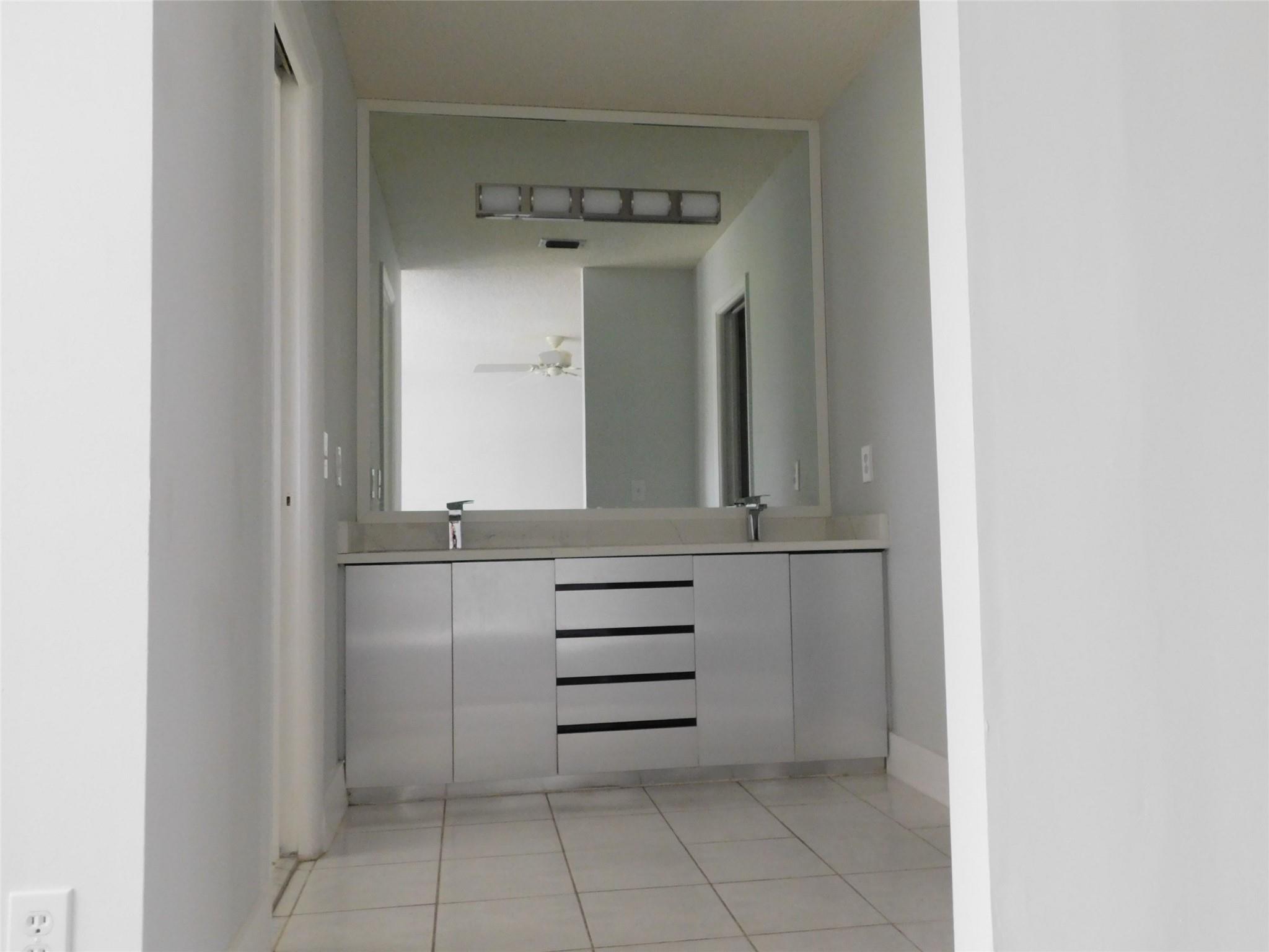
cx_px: 634
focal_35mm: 28
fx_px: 1026
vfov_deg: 49.7
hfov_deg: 63.4
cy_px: 476
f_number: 3.2
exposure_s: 1/25
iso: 400
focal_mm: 4.9
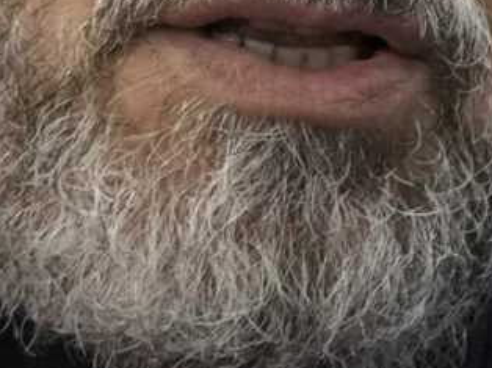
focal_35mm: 1569
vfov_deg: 0.9
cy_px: -151
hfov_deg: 1.3
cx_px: 212
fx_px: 22283
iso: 1600
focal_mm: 200
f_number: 2.8
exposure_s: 1/500
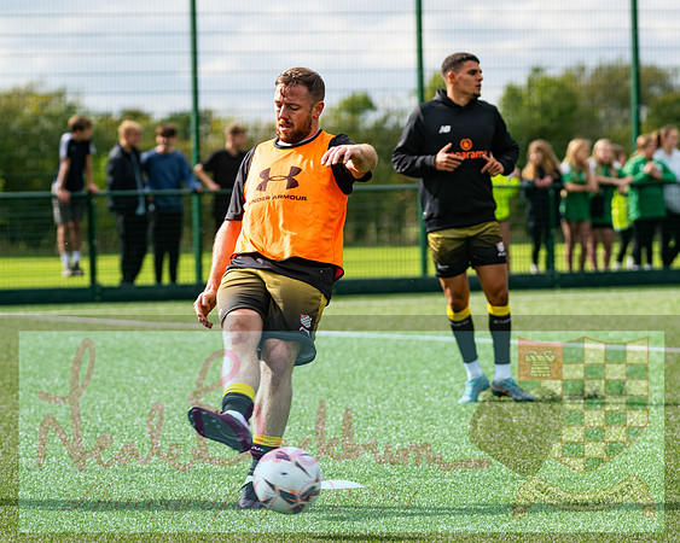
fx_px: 4866
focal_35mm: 242
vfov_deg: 6.4
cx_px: 438
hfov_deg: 8.0
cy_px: 237
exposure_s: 1/640
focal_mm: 190
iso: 200
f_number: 4
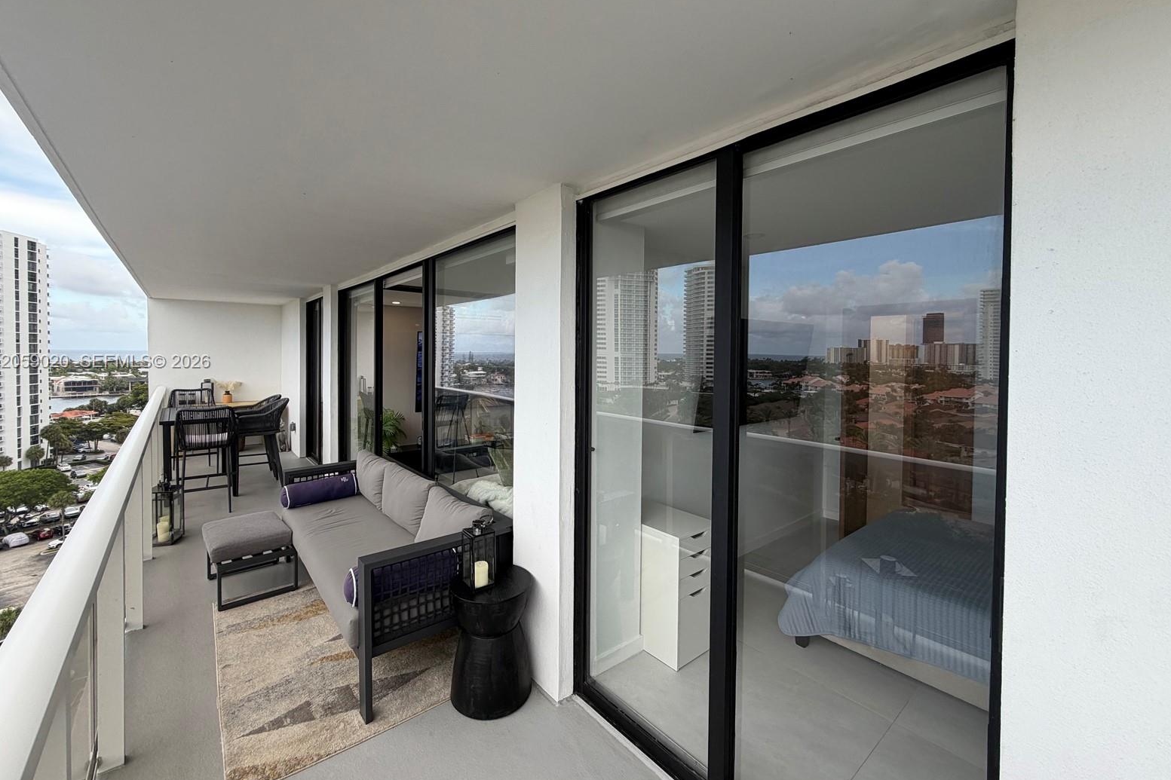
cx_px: 578
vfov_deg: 77.2
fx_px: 488
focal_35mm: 15
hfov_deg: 100.4
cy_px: 362
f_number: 2.2
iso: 40
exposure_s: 1/181
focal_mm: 2.22
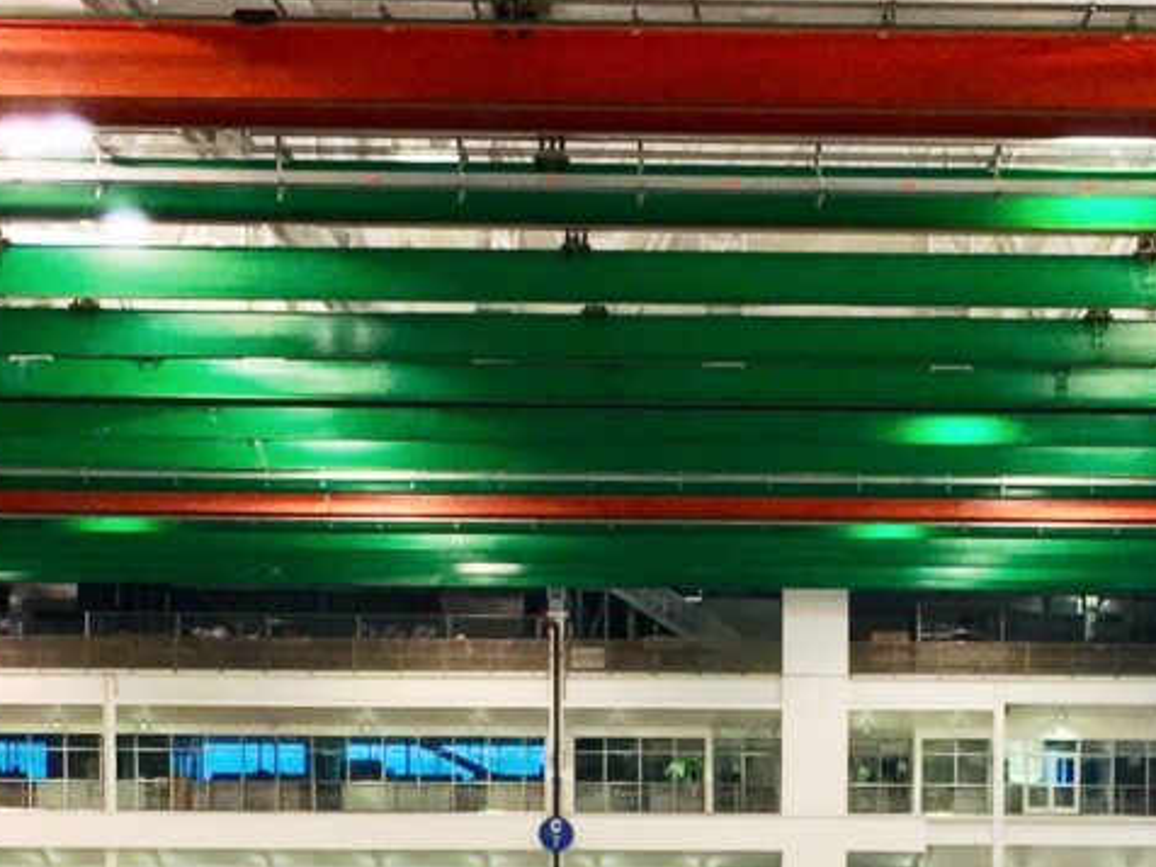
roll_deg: +0.7
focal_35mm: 117
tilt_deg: -6.6
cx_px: 857
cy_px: 1126
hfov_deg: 16.7
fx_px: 3907
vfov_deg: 12.3
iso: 64
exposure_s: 1/30
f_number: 2.2
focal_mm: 4.15
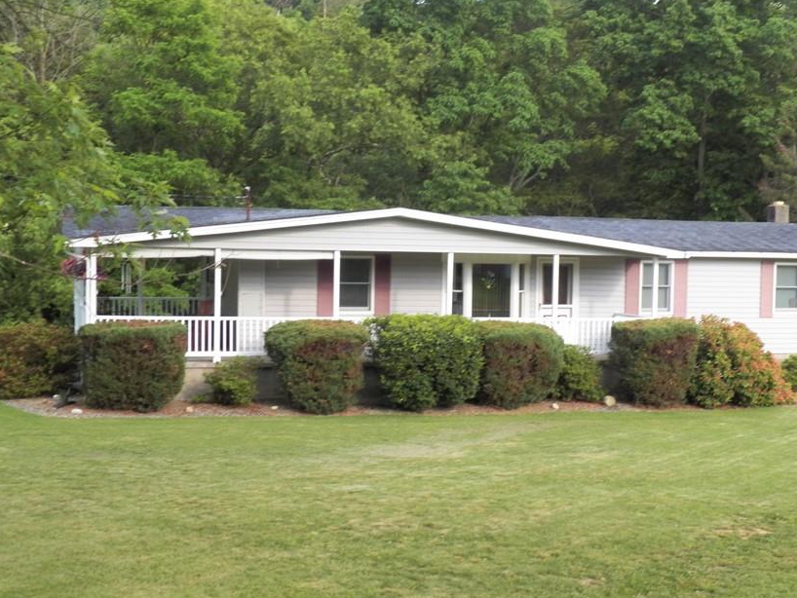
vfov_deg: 26.6
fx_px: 1267
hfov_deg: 34.8
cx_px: 478
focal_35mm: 55
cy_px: 322
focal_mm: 7.9
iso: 125
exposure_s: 1/125
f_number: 5
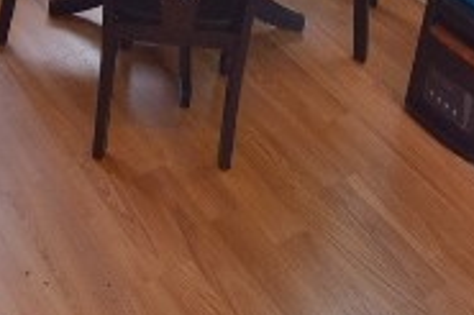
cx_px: 241
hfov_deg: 31.0
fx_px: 855
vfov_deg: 17.7
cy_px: -214
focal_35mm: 65
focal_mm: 10
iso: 400
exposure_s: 1/80
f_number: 4.5
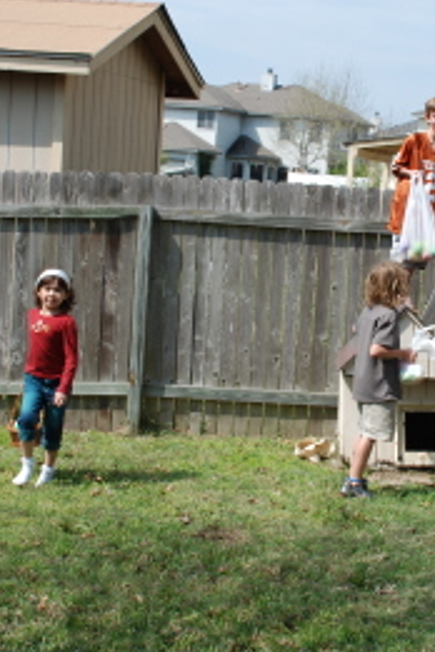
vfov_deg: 26.0
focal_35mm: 78
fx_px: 1414
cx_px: 325
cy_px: 267
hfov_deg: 17.4
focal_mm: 28
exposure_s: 1/200
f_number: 7.1
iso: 100
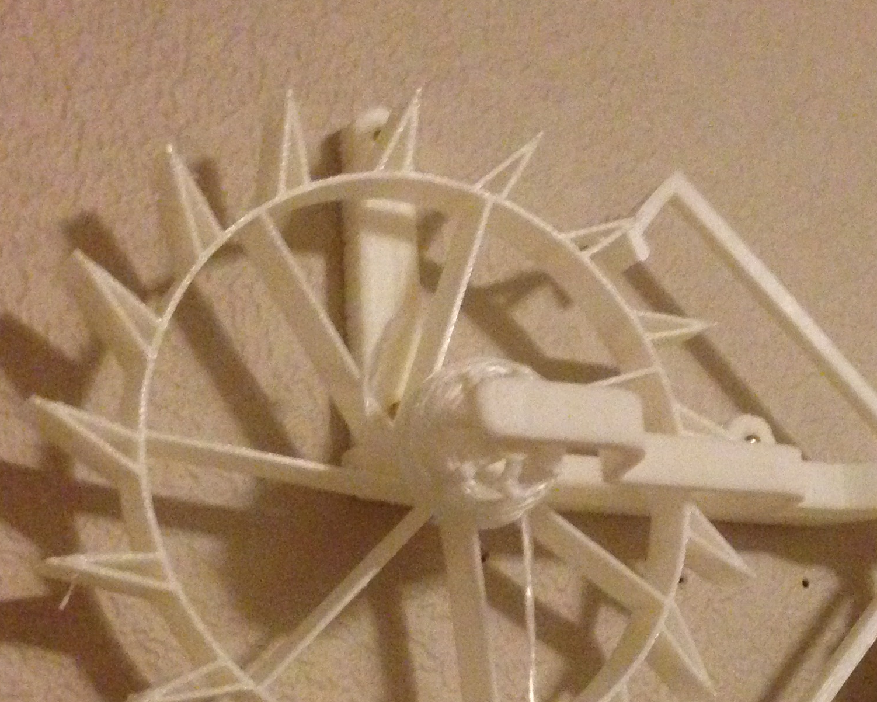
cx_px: 610
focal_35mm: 70
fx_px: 1817
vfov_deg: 21.8
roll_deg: +2.2
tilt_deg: +13.1
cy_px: 479
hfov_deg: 26.9
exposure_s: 1/15
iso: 500
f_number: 2.4
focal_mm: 4.12
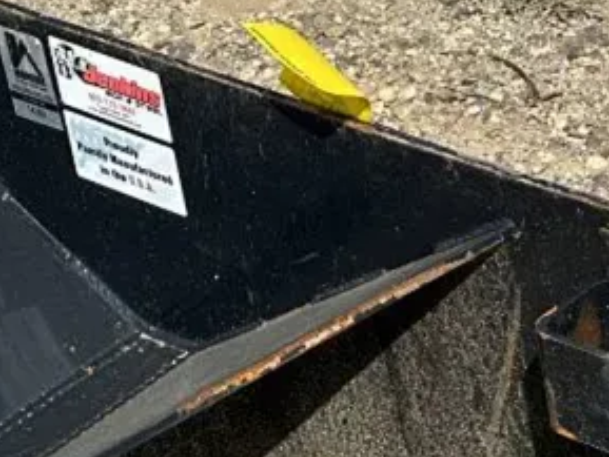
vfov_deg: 5.8
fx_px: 4506
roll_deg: +2.7
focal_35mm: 256
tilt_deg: -22.4
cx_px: 154
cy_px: 484
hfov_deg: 7.7
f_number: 2.8
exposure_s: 1/951
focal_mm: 9
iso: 32
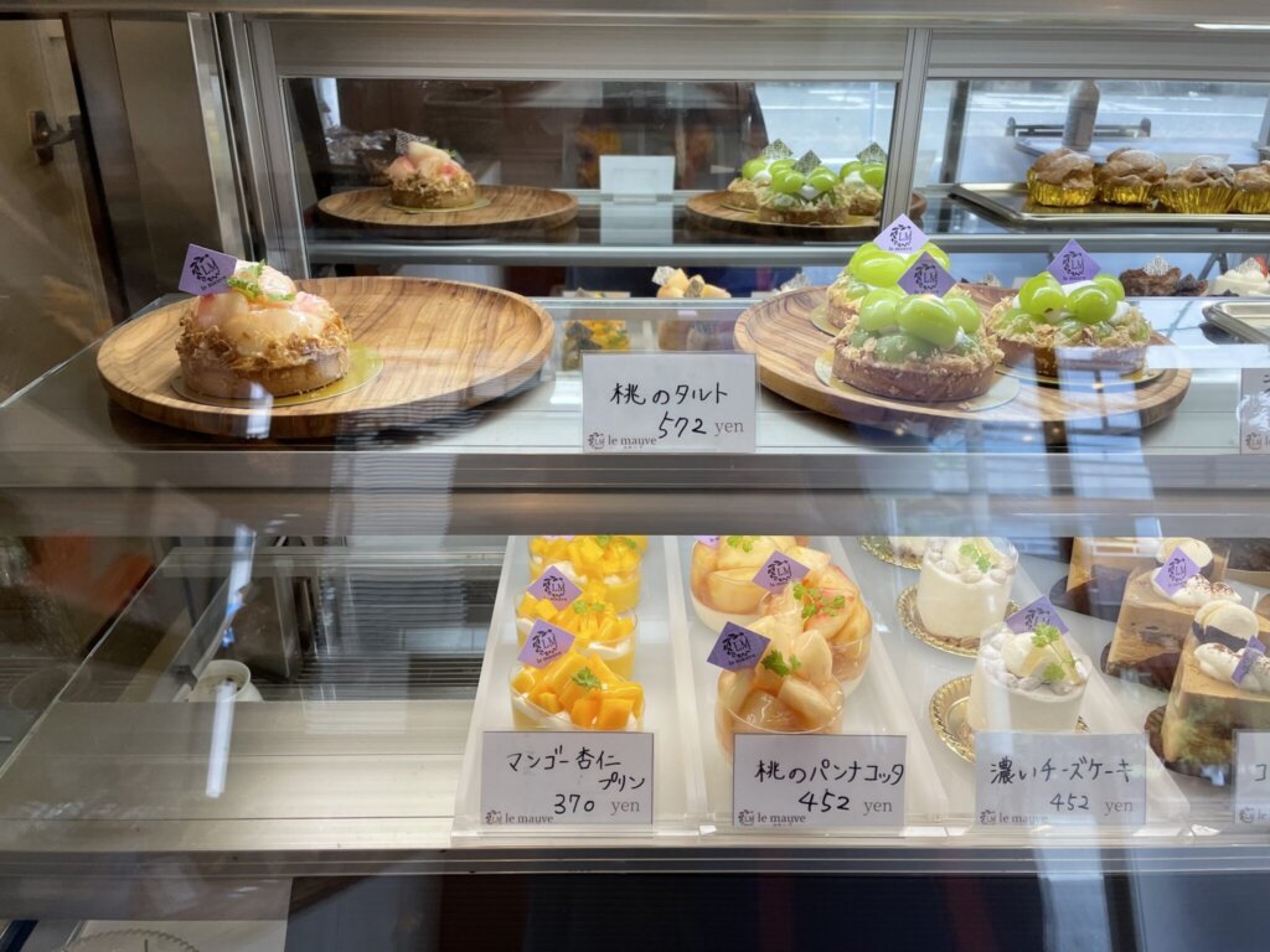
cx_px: 635
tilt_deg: -24.3
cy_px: 476
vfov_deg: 53.1
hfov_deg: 67.3
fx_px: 954
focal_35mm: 26
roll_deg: -0.5
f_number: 1.6
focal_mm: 4.2
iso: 32
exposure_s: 1/206
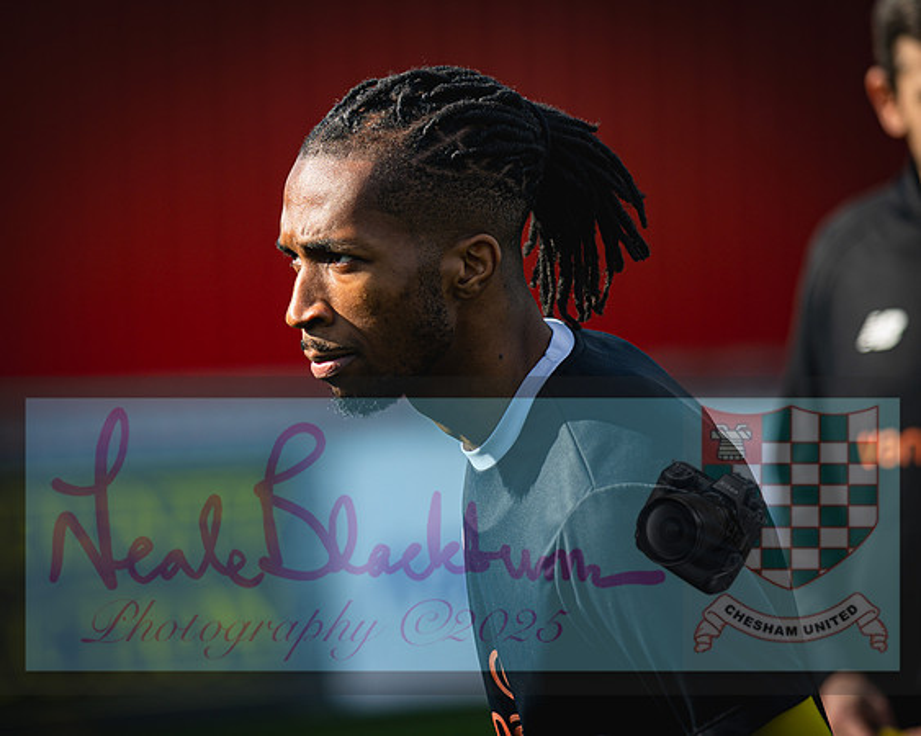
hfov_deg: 7.4
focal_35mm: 261
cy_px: 347
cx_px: 350
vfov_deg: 5.9
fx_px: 7106
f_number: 1.8
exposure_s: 1/2000
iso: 80
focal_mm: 135
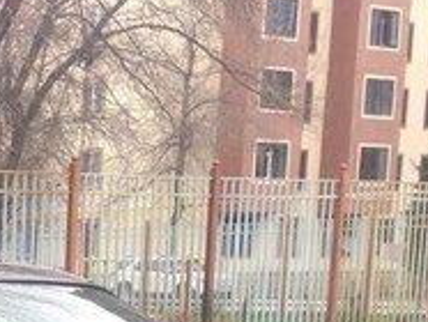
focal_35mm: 117
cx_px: -175
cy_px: 539
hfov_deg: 15.7
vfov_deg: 11.9
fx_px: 1448
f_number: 2.4
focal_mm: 4.12
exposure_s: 1/291
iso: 50
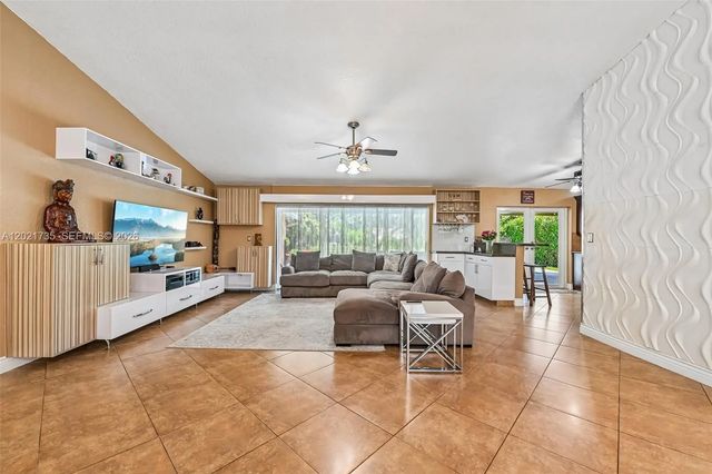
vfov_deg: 81.1
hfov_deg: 104.3
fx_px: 277
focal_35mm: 14
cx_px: 356
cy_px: 237
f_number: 7.1
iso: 140
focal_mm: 14
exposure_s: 1/13
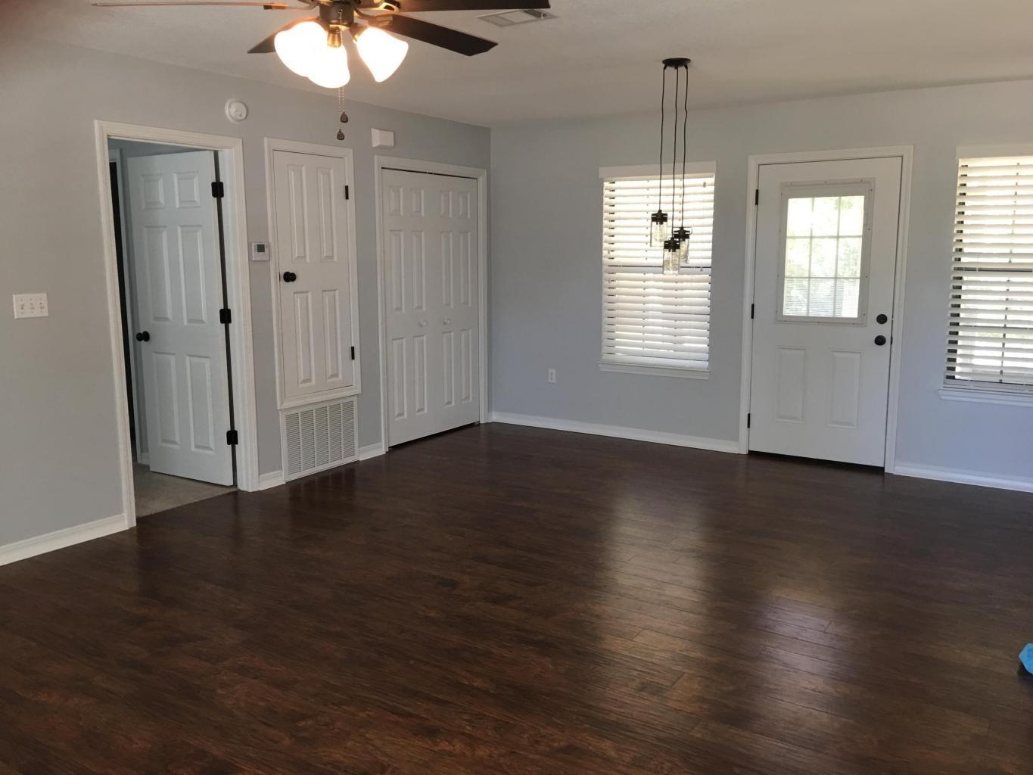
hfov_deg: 61.7
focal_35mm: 29
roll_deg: -0.2
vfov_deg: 48.2
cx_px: 516
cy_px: 388
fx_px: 865
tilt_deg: -6.7
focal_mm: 4.15
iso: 32
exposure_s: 1/15
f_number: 2.2
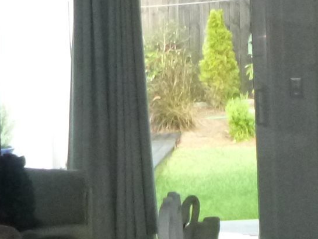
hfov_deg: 13.8
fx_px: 1296
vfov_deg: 10.5
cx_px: 313
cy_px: 16
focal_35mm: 141
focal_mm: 4.5
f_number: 3.9
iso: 400
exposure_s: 1/60
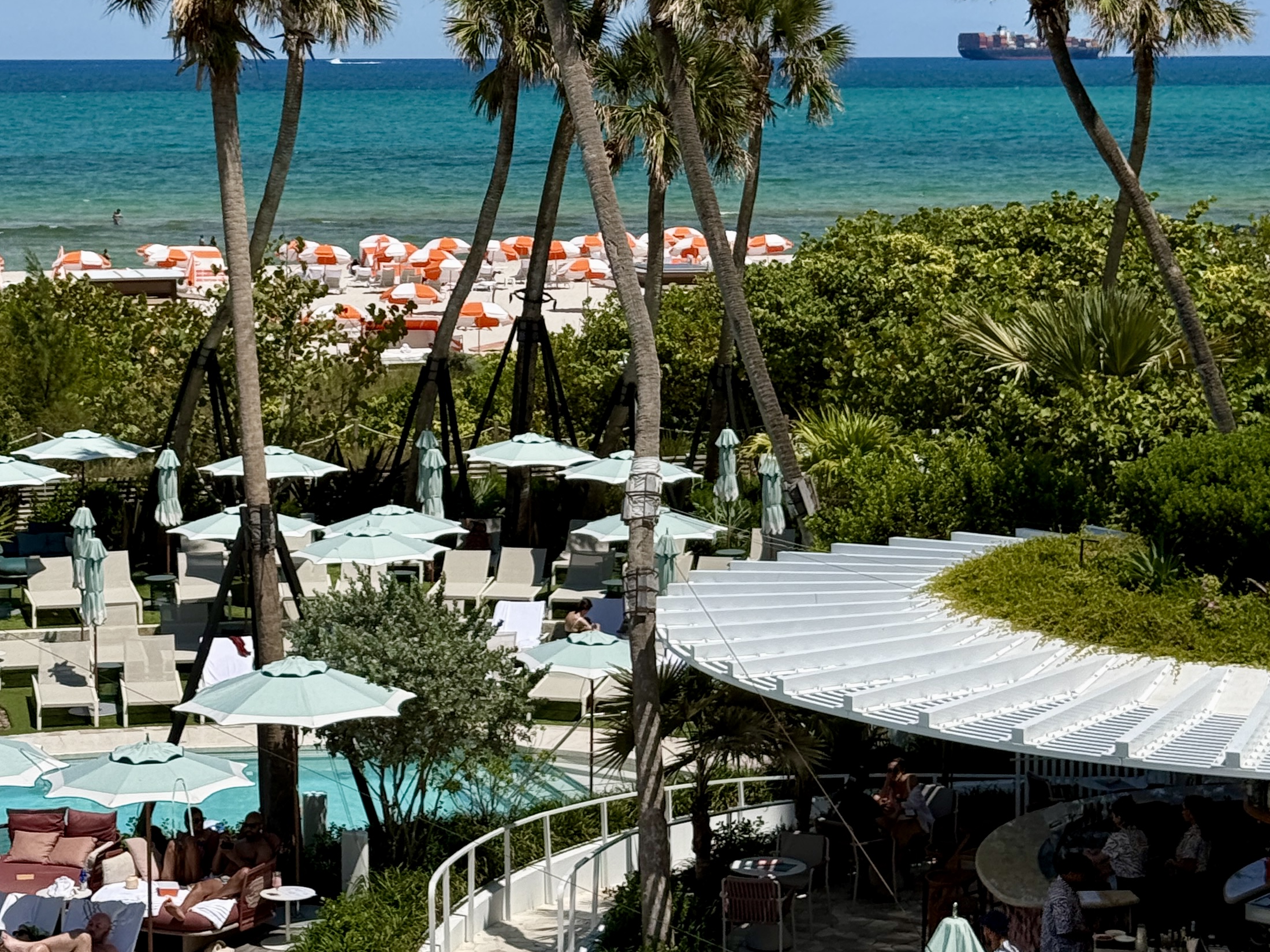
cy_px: 409
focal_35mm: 66
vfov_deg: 22.2
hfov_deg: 29.3
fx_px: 2421
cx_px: 522
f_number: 1.78
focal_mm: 6.76
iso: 64
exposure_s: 1/8772
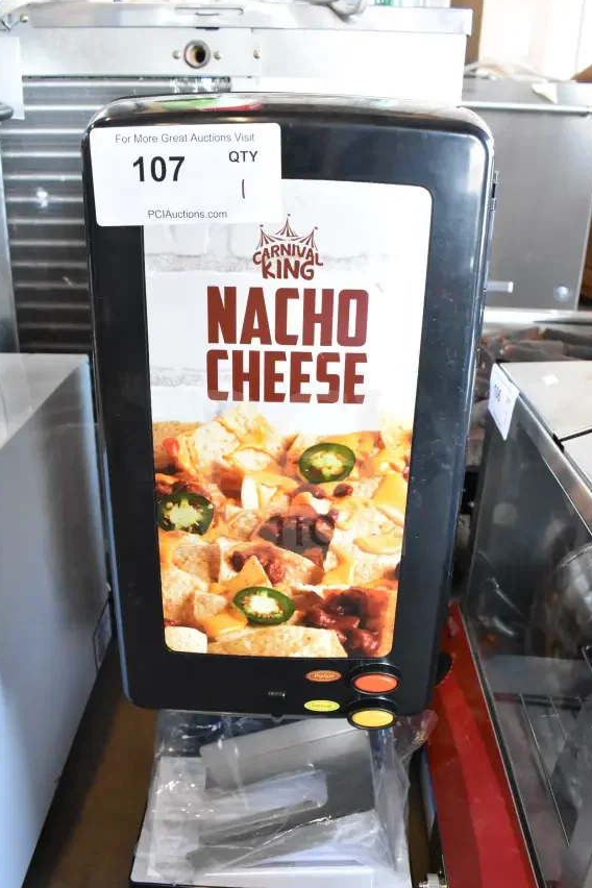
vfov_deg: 63.6
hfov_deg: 45.0
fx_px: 715
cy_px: 473
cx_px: 288
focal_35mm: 29
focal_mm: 18
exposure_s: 1/125
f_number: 5.6
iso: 6400
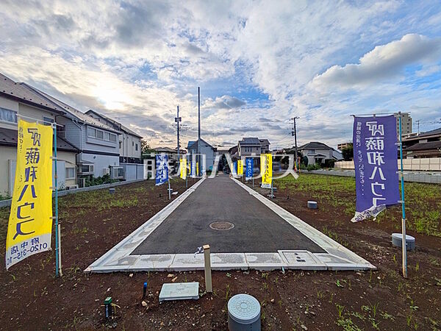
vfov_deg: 85.7
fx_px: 178
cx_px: 220
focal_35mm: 14
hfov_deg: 102.1
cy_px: 166
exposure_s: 1/4184
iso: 43
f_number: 2.2
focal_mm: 1.83
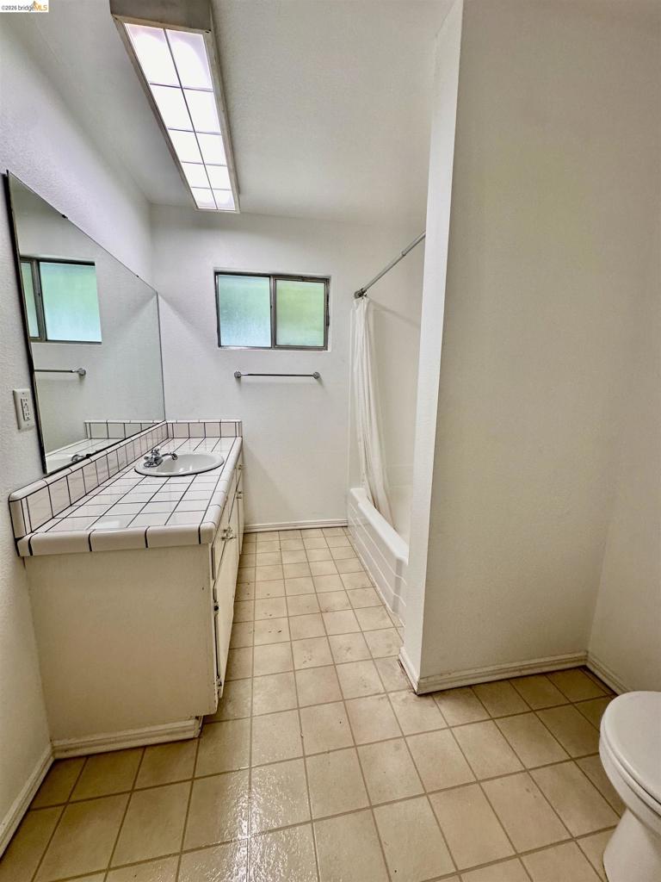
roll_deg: -0.7
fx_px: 356
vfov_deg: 102.1
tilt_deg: -9.6
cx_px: 330
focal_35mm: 14
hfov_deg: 85.7
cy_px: 441
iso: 80
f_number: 2.2
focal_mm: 2.22
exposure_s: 1/120
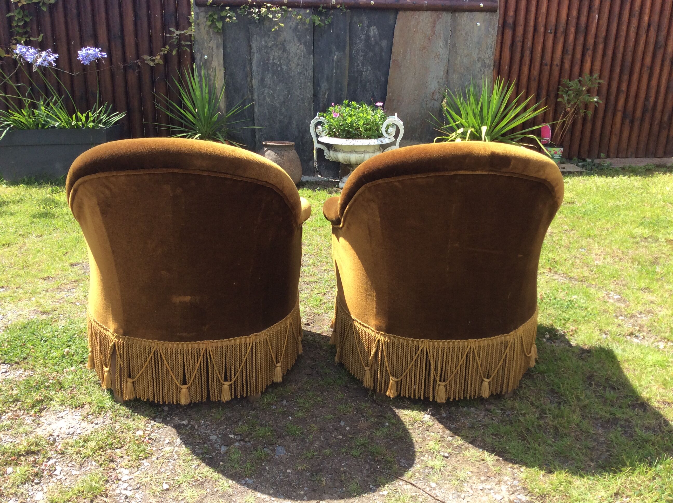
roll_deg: +0.3
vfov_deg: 44.1
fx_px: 621
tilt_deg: -21.0
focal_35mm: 32
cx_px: 336
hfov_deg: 56.9
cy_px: 252
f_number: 2.4
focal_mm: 3.3
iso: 32
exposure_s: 1/561
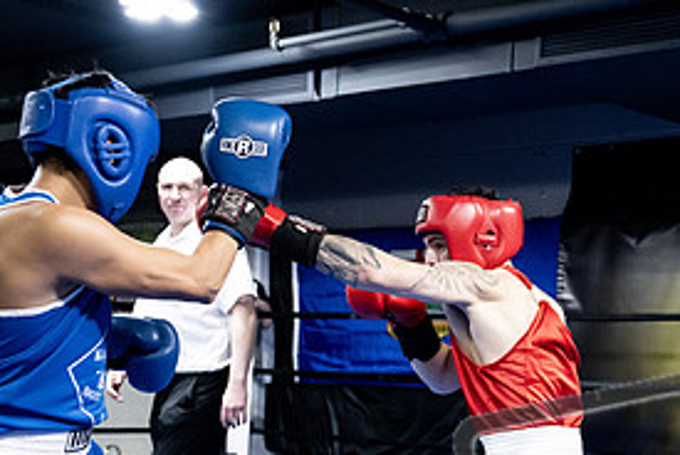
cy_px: 459
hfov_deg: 25.8
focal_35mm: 78
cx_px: 460
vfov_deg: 17.1
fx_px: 1475
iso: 8000
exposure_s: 1/1000
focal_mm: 37
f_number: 2.8
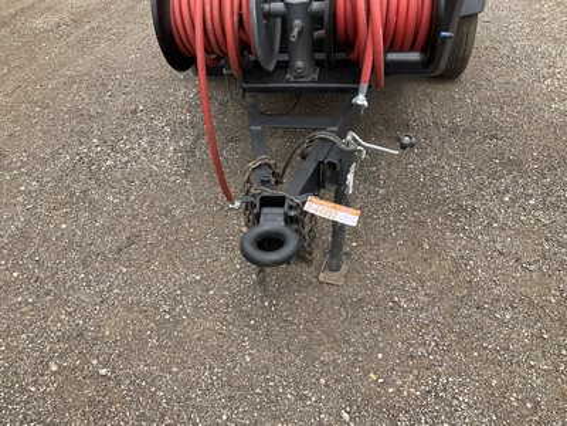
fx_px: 475
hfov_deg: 61.7
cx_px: 284
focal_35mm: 29
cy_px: 213
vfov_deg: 48.2
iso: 25
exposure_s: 1/749
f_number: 1.8
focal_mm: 3
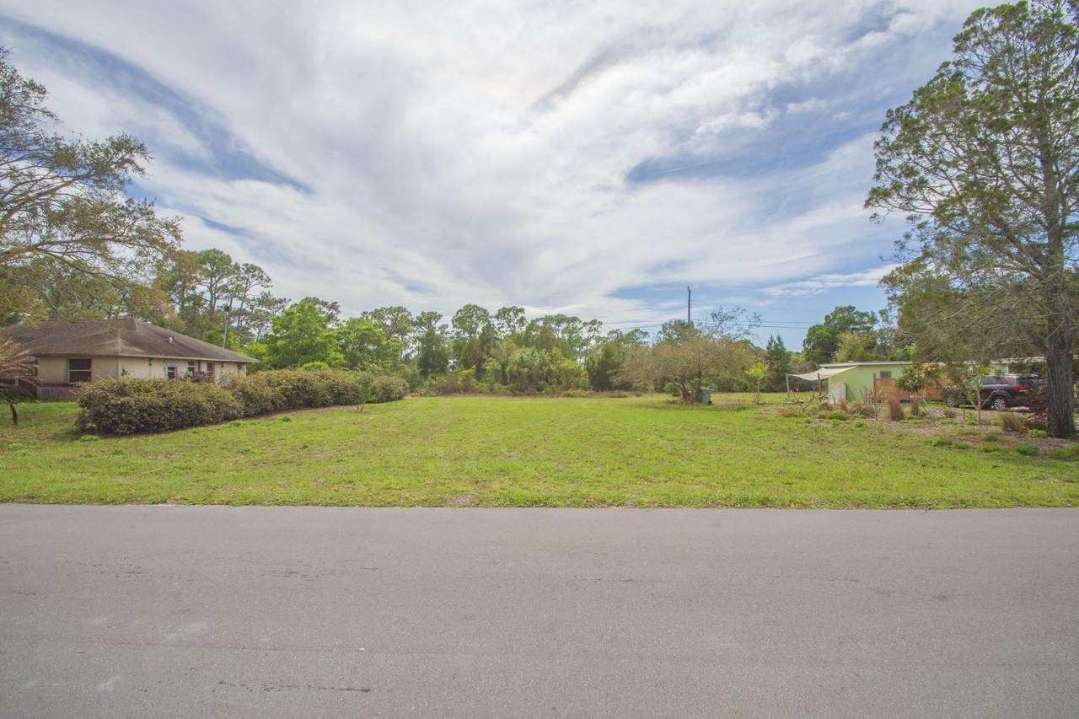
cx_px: 540
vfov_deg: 77.3
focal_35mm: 15
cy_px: 360
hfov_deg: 100.4
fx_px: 449
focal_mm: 10
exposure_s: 1/250
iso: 100
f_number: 11
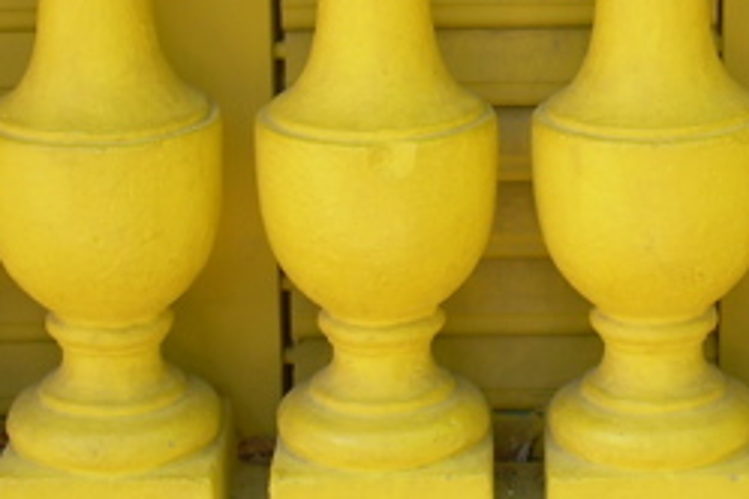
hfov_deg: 15.0
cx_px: 535
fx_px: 2829
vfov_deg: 10.0
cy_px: 38
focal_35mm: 136
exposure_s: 1/46.2
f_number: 3.6
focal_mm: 11
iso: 50
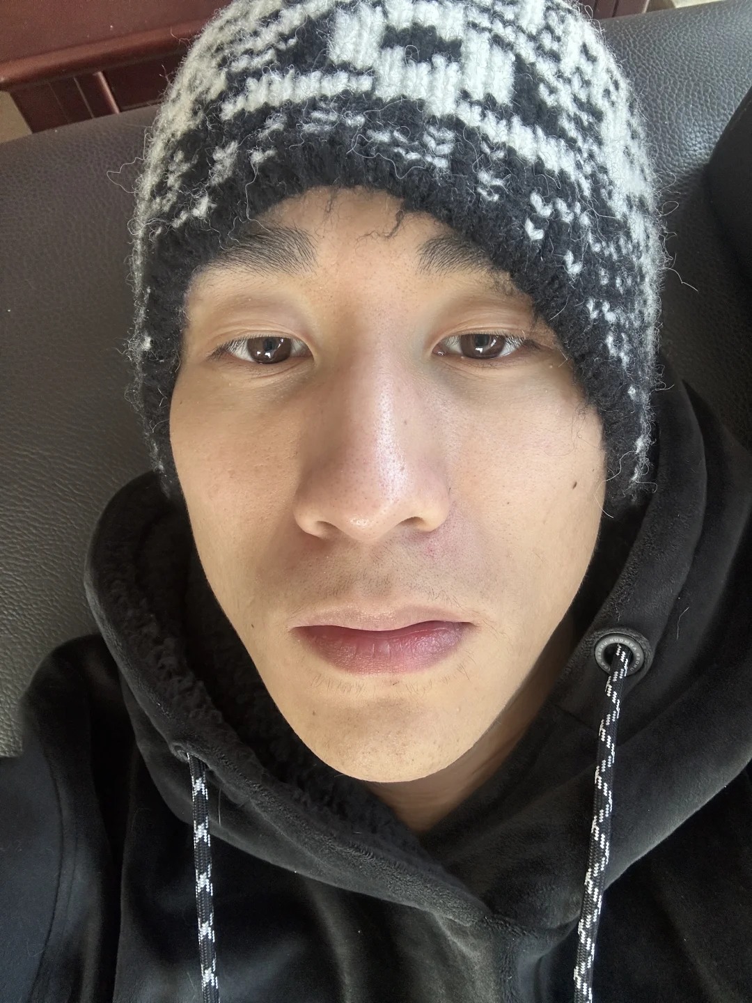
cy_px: 502
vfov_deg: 73.9
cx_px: 376
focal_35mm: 23
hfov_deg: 58.9
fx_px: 666
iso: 100
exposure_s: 1/60
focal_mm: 2.69
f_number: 1.9
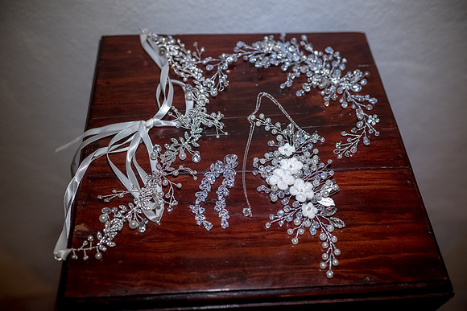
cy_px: 156
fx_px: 454
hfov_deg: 54.4
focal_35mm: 35
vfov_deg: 37.9
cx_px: 234
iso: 1250
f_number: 3.2
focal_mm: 35
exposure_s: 1/160
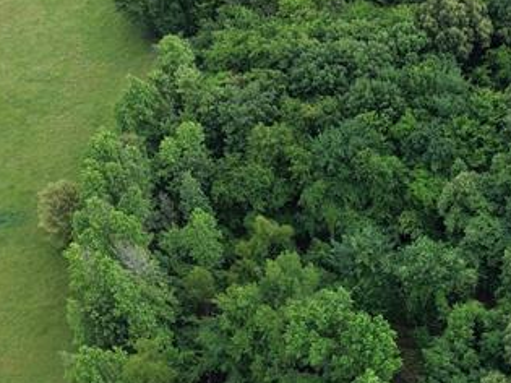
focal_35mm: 78
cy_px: 467
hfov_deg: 24.0
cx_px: 505
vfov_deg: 17.9
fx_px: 1151
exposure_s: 1/200
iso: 100
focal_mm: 8.67
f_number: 1.8
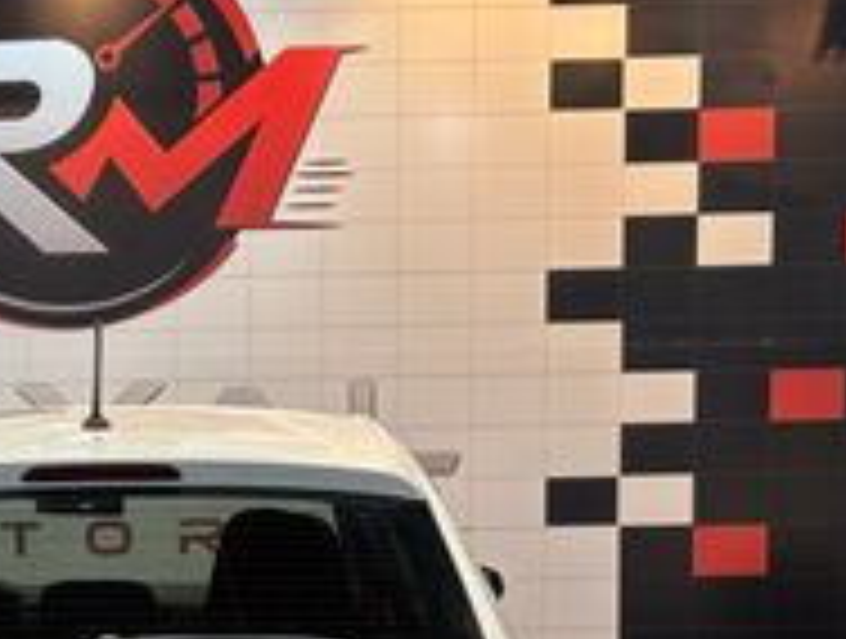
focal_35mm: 130
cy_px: 702
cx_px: 50
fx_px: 3185
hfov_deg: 14.9
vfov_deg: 11.3
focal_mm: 5.96
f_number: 1.6
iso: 40
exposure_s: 1/60
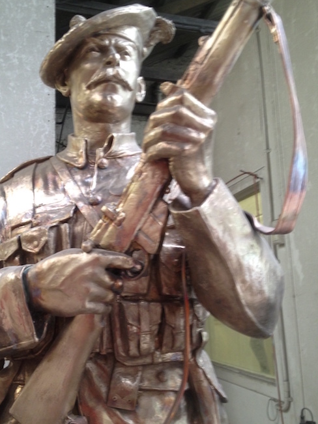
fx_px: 527
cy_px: 214
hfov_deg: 33.5
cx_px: 138
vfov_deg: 43.9
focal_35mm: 43
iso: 80
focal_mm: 4.28
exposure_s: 1/20
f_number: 2.4
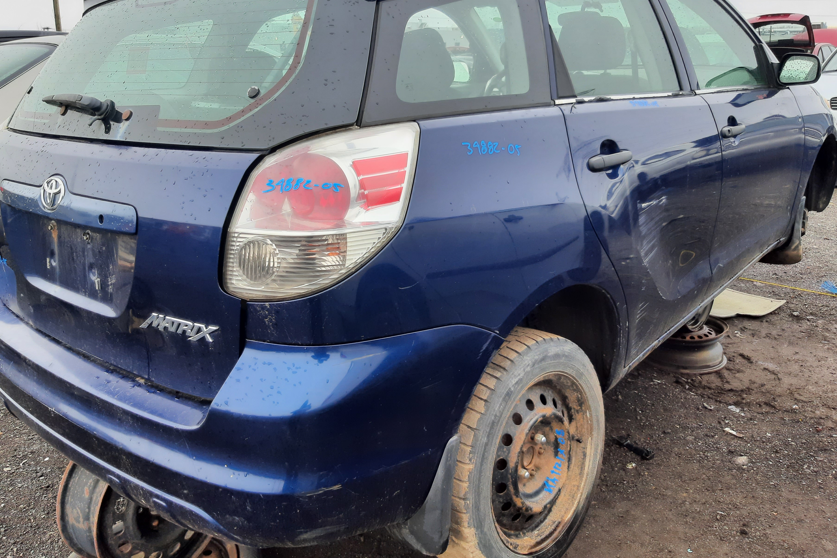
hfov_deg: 61.9
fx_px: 697
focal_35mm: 30
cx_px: 393
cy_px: 228
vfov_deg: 43.4
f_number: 1.7
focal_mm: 3.92
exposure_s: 1/167
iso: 40
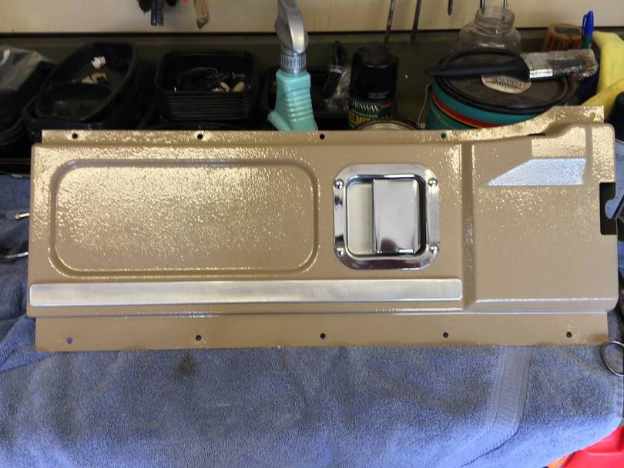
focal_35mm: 30
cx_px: 312
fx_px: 541
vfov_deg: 46.8
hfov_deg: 59.9
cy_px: 234
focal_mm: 4.12
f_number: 2.2
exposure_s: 1/30
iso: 50
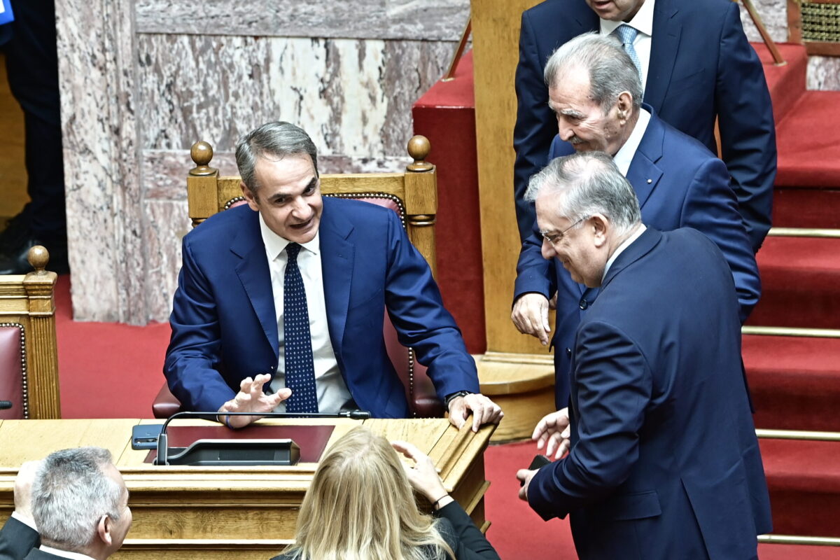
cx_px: 420
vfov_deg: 5.7
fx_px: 5600
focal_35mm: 240
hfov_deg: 8.6
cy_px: 280
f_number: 4
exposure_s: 1/100
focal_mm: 160
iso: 800
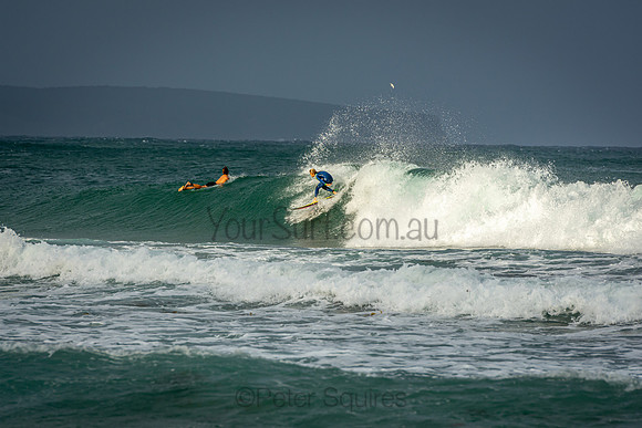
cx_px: 321
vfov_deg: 4.6
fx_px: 5351
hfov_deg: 6.9
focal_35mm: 300
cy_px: 214
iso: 200
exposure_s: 1/800
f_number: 5.6
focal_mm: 200
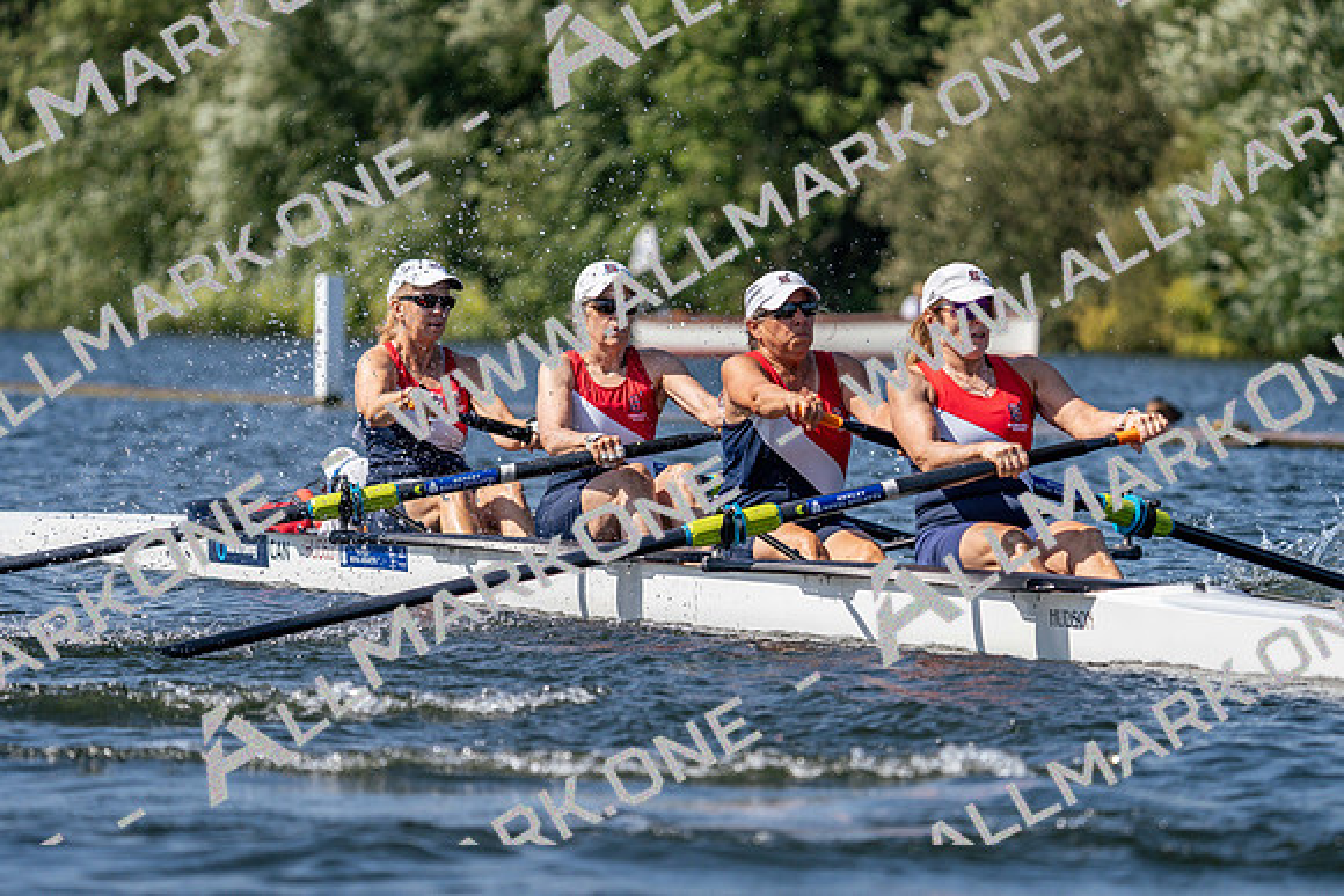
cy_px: 448
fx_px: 10343
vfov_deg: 5.0
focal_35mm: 277
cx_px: 672
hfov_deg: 7.4
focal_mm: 277
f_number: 5.6
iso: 250
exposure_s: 1/2000
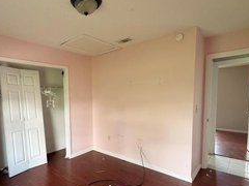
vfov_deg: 63.1
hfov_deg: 77.9
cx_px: 98
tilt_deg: -4.8
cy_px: 108
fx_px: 151
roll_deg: +1.5
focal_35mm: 21
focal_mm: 2.22
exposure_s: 1/94
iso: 320
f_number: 2.2
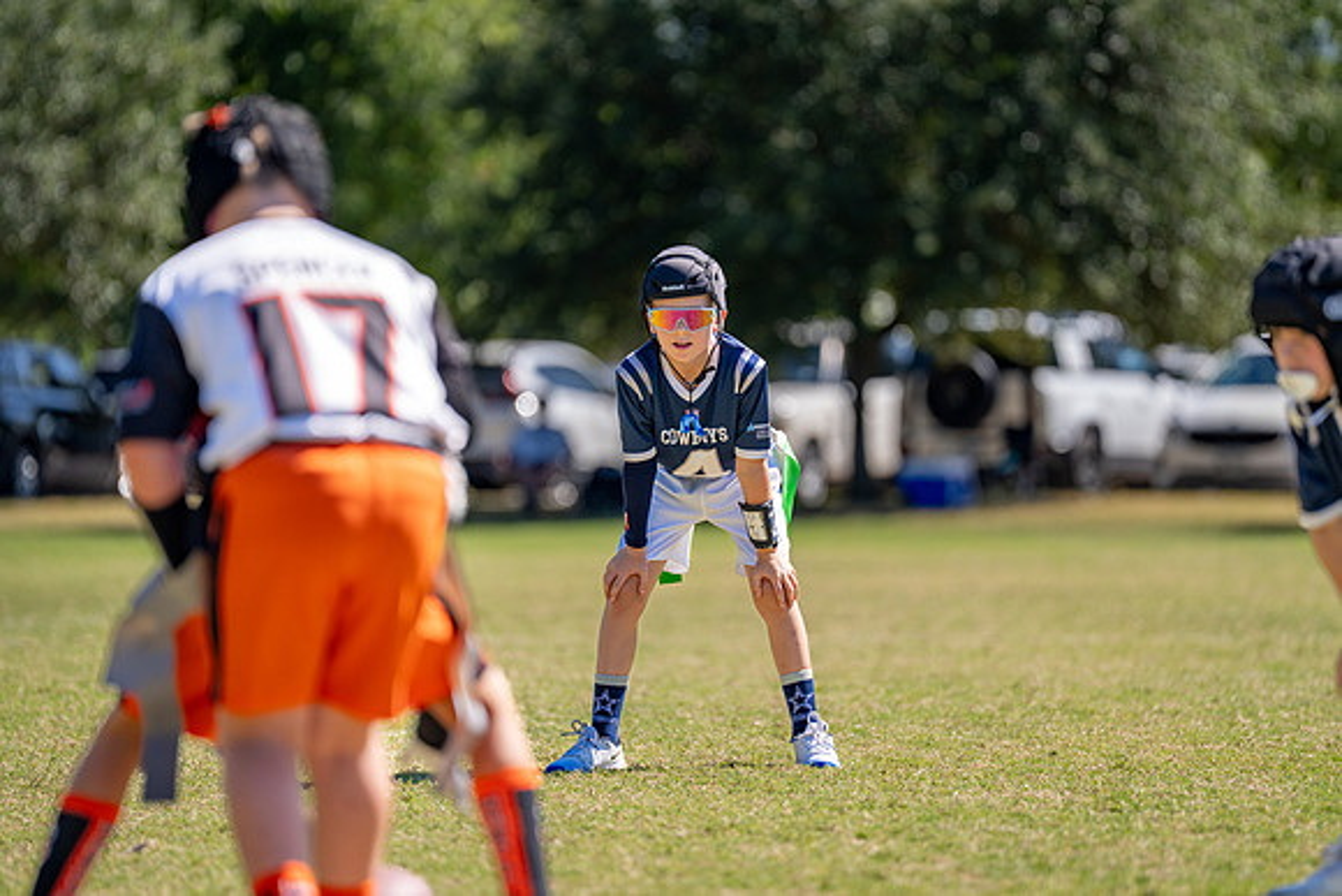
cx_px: 686
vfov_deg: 6.2
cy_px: 407
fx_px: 8288
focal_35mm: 222
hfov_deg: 9.3
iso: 160
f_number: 2.8
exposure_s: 1/2000
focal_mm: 200
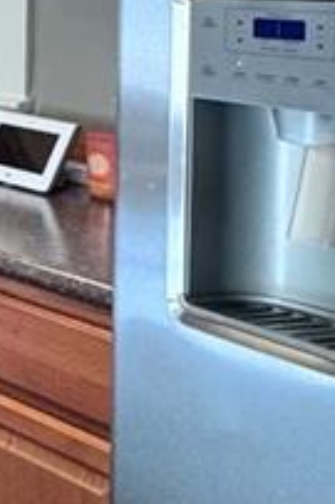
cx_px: -608
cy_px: -7
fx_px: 1202
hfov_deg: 11.3
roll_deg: +0.0
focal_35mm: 86
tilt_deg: -2.7
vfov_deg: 22.7
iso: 250
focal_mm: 2.22
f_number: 2.2
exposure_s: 1/60
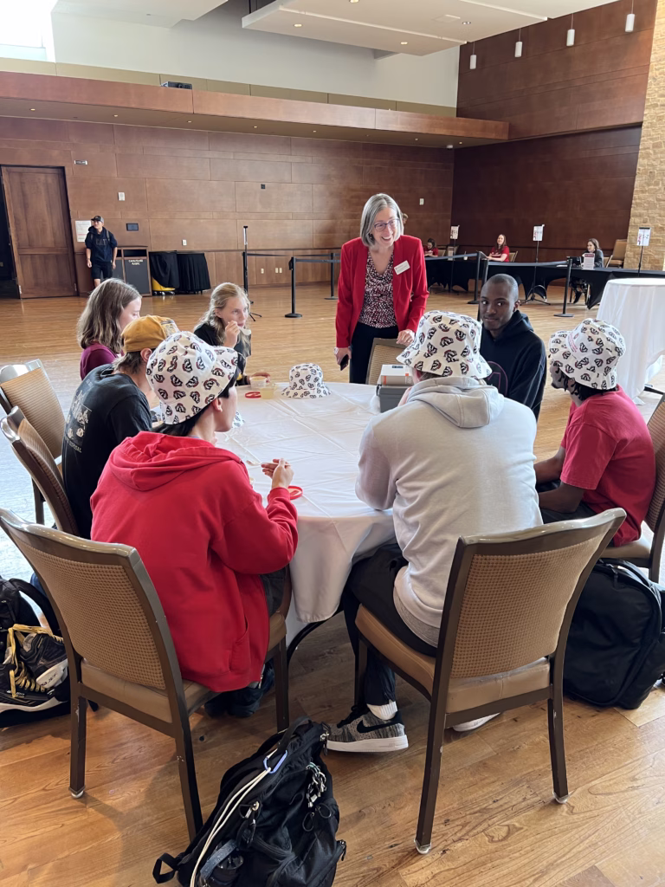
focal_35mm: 26
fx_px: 666
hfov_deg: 53.1
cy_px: 444
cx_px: 332
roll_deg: +1.4
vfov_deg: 67.3
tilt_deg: -17.8
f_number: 1.5
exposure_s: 1/60
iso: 100
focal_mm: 5.7
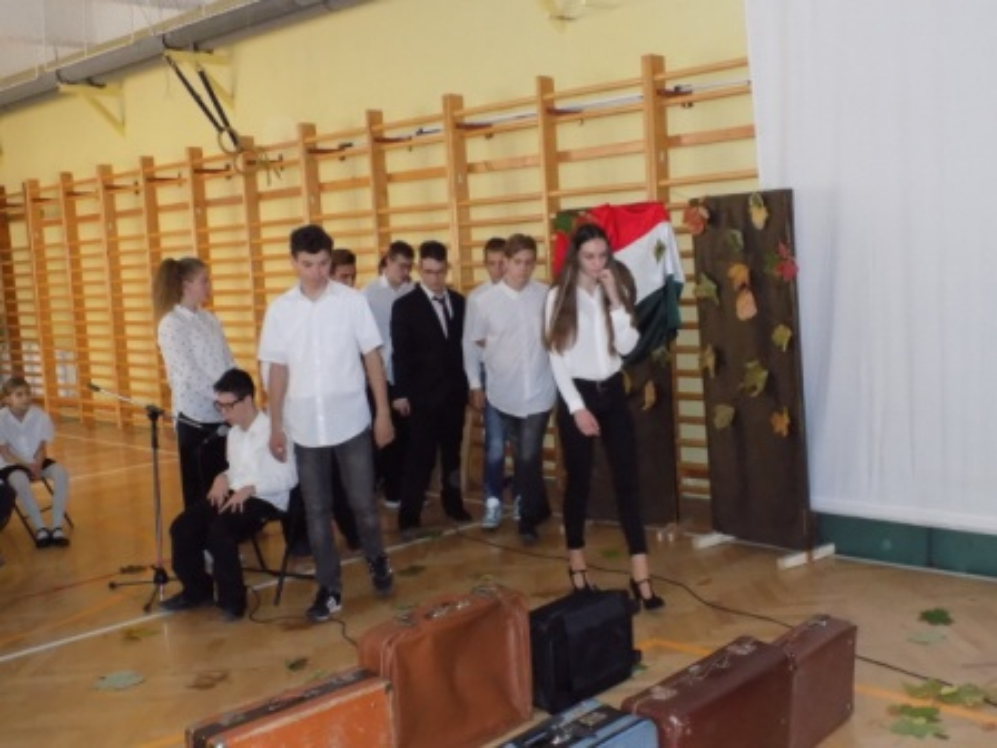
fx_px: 1066
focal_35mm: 37
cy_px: 374
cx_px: 498
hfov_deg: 50.1
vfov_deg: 38.7
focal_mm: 6.6
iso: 800
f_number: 3.5
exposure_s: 1/30
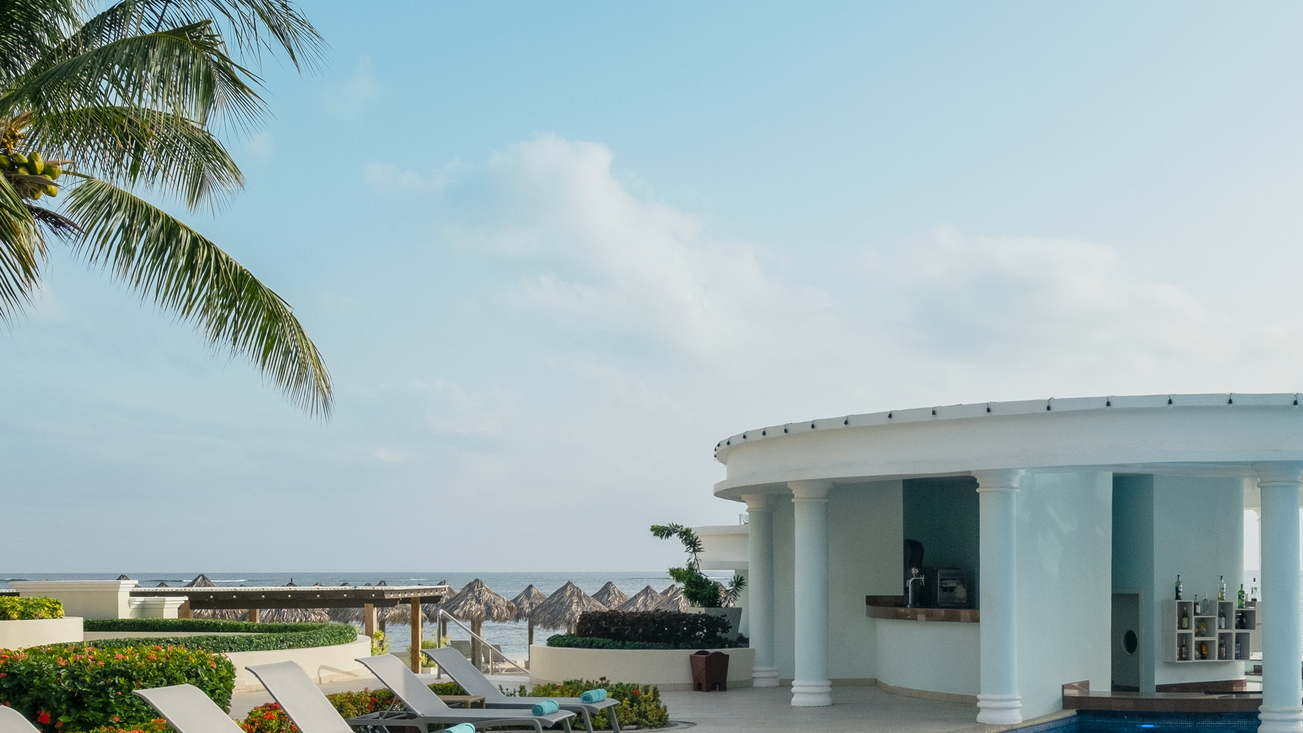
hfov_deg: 47.8
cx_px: 834
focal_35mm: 42
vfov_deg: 27.8
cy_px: 583
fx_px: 1451
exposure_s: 1/1000
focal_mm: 15.1
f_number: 9
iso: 320
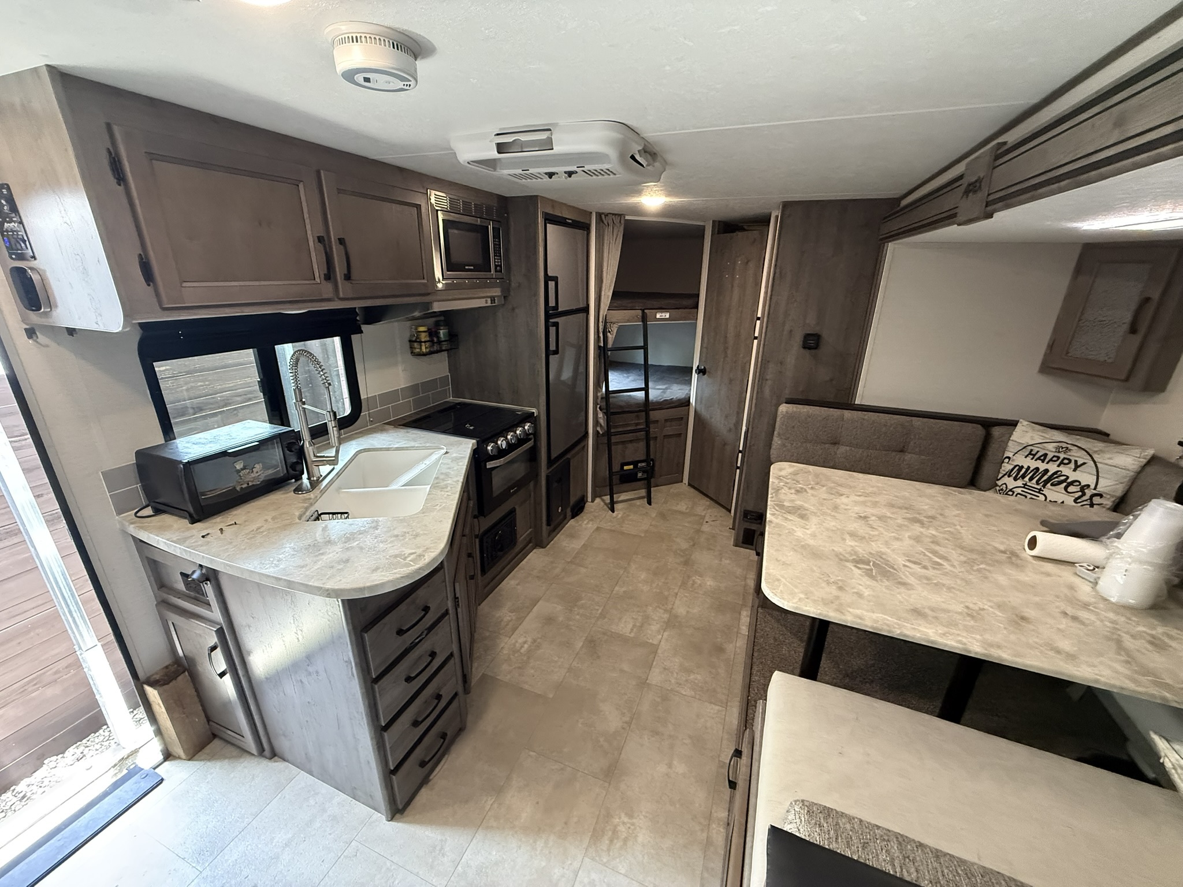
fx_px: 478
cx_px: 592
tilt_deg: -20.0
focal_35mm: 14
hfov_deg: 102.1
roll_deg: -1.2
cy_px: 444
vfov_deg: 85.7
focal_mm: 2.22
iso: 640
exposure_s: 1/60
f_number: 2.2
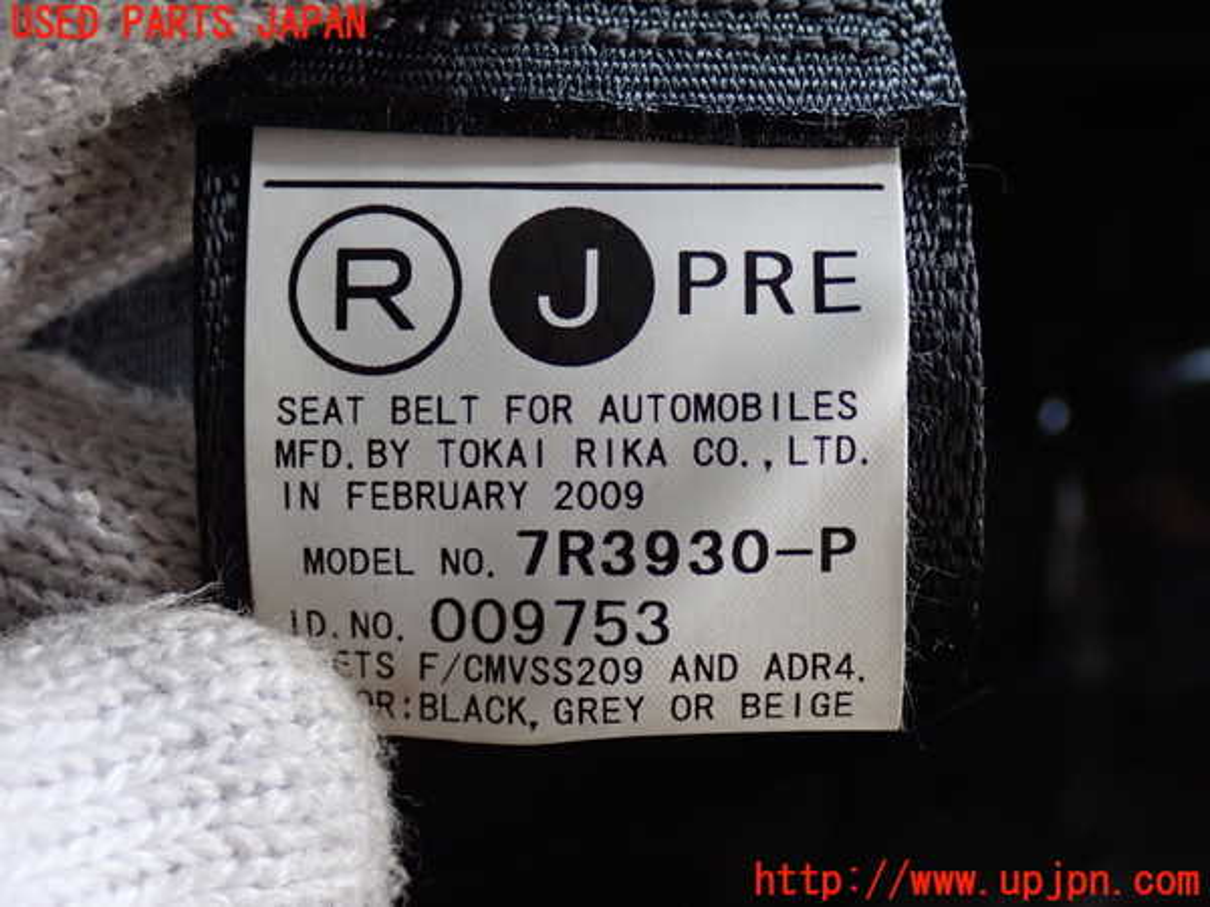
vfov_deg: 29.1
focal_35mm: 50
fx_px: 1748
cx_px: 605
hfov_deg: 38.2
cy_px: 454
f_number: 3.2
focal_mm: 9.01
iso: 800
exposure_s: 1/30
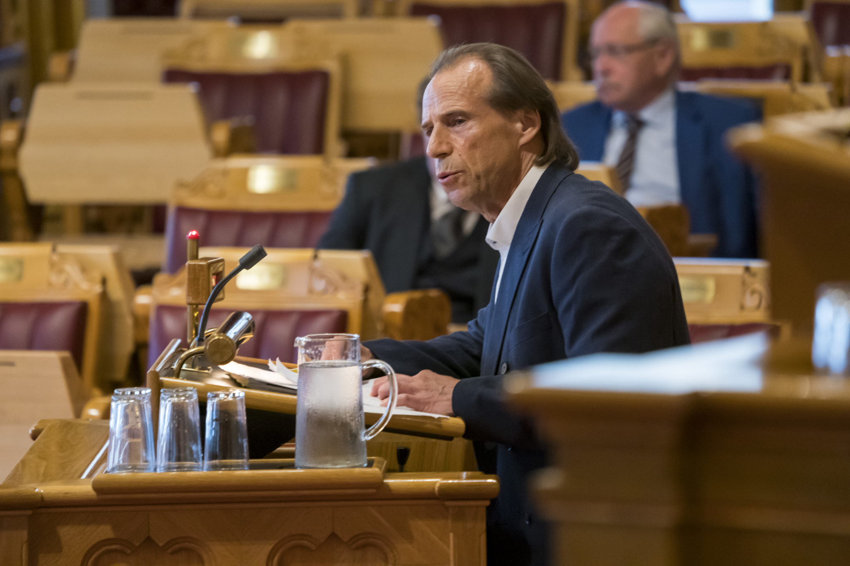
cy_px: 283
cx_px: 425
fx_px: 7153
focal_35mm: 303
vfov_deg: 4.5
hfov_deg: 6.8
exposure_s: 1/250
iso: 5000
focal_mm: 303
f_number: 5.6
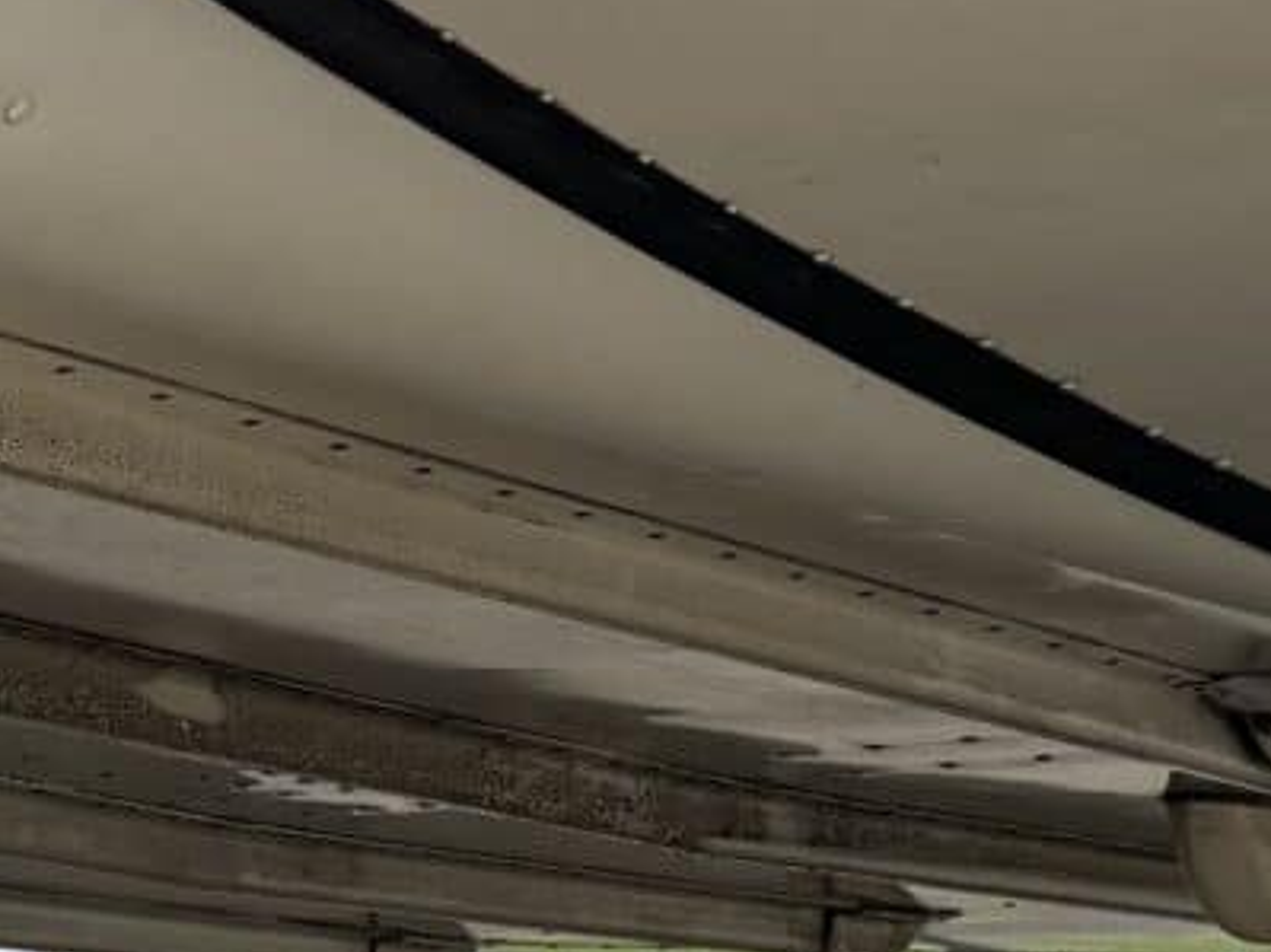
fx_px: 5653
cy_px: 1331
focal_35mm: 154
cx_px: 481
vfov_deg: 9.4
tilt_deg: -4.2
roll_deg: -0.9
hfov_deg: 12.8
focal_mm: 6.76
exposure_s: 1/4310
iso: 80
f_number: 1.78
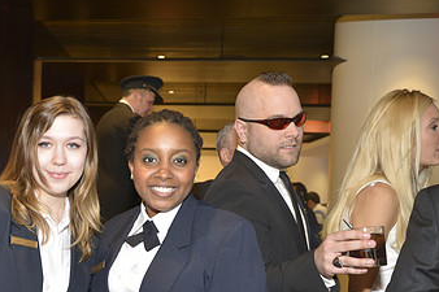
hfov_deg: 35.6
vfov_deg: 24.2
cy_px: 233
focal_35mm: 55
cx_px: 123
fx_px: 670
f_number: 4
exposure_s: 1/60
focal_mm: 32
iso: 800
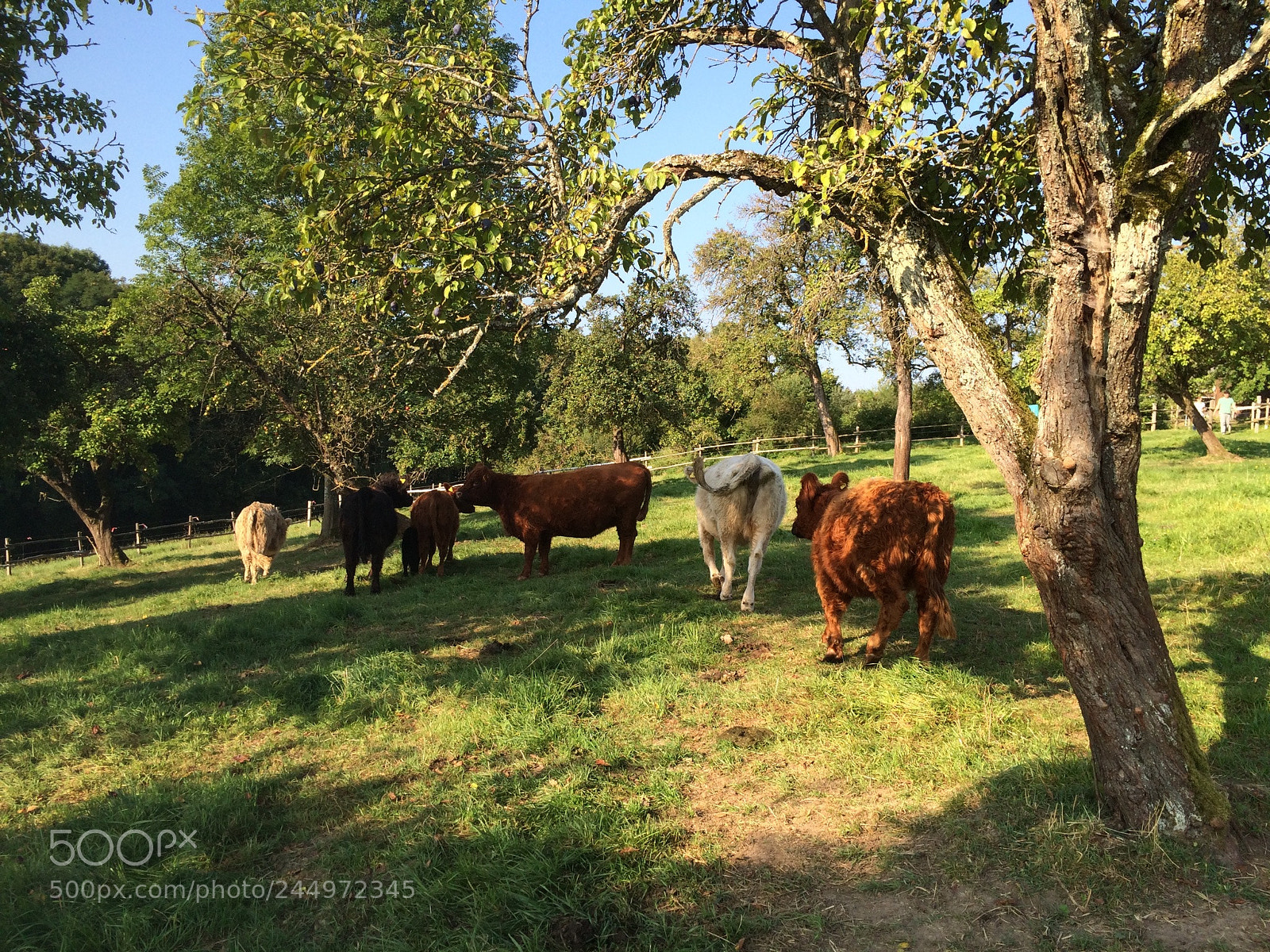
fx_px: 1064
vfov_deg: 48.2
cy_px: 476
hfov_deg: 61.7
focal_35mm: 29
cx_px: 635
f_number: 2.2
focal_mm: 4.15
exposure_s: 1/720
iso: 32
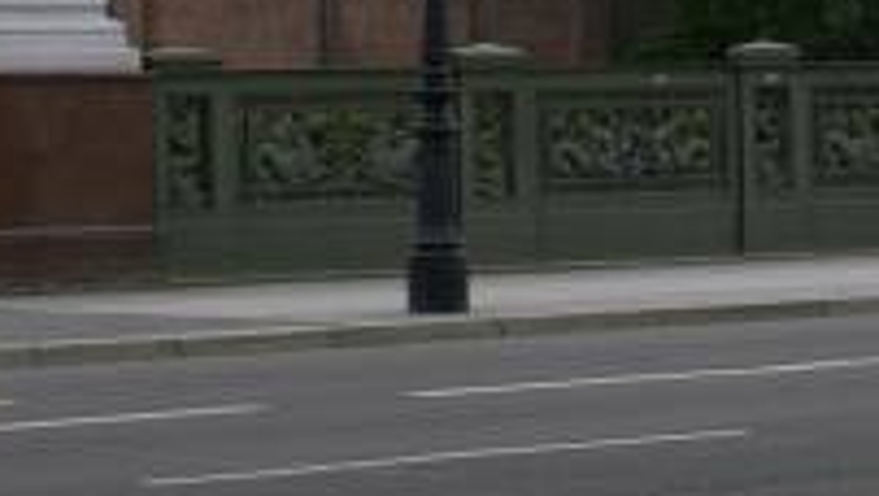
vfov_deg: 5.2
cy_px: -346
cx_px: 622
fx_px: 5435
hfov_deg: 9.2
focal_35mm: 233
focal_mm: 50
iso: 100
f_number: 9
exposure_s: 1/100
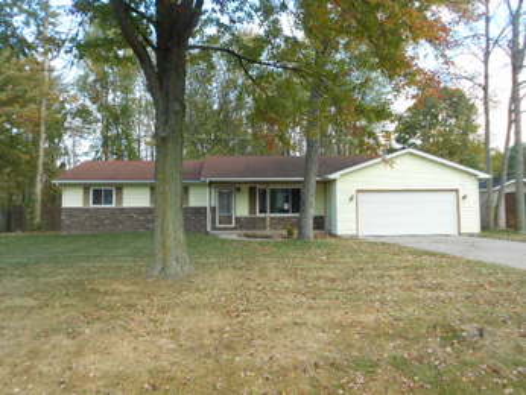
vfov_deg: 48.3
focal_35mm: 29
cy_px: 198
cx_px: 263
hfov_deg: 61.6
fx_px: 441
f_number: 3.4
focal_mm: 5.1
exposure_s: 1/80
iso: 80
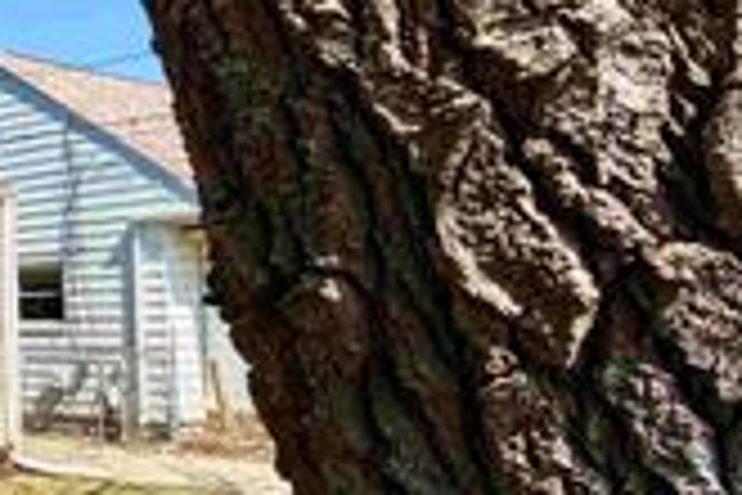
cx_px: -369
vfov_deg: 30.4
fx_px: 907
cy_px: 189
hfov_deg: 28.6
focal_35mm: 44
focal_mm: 2.22
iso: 32
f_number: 2.2
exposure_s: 1/770
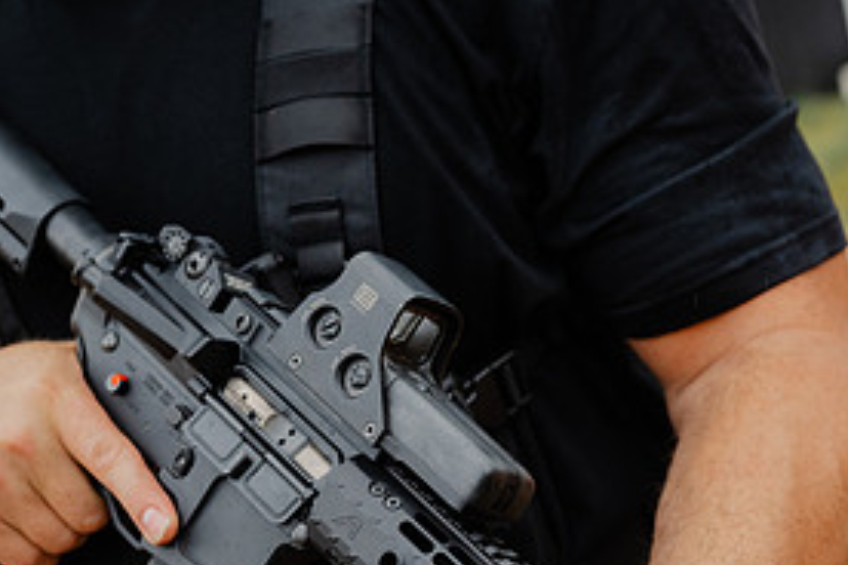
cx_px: 323
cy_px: 441
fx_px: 2473
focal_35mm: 105
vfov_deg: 13.0
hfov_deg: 19.4
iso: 800
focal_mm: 50
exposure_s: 1/320
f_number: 4
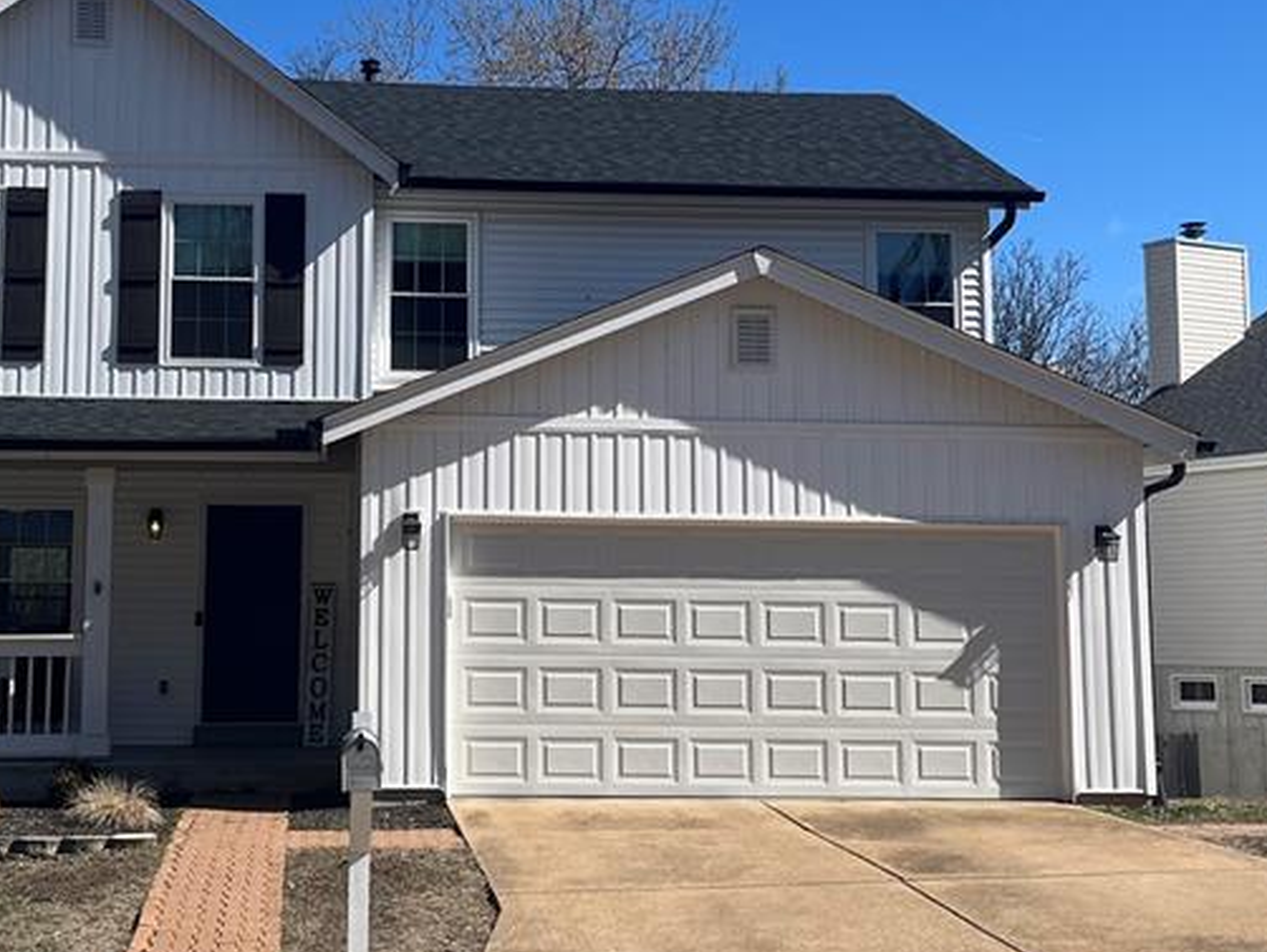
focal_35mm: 53
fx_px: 1941
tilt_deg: +8.5
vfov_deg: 27.5
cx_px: 416
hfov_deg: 35.8
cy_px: 384
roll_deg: +0.8
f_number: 1.6
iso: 50
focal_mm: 5.1
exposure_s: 1/4149
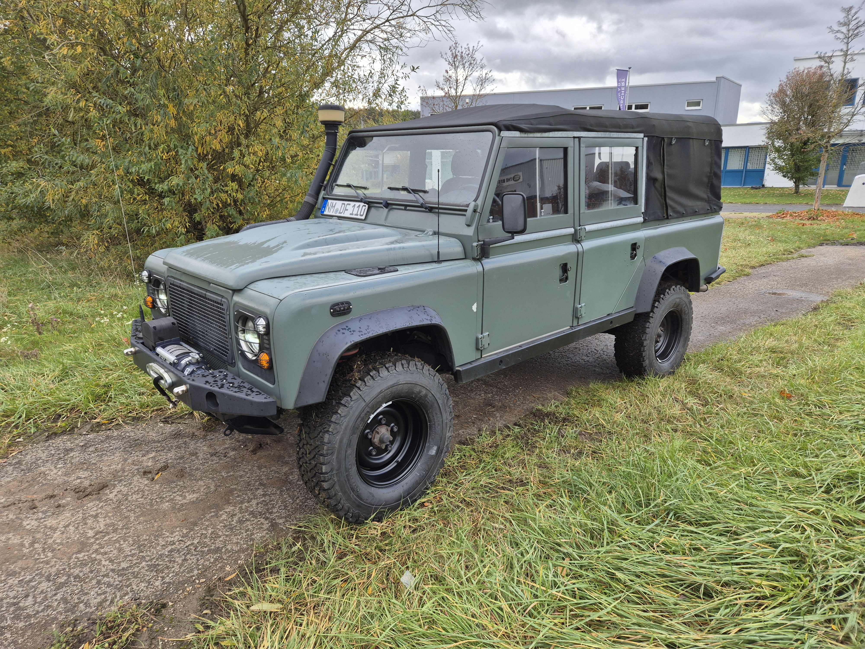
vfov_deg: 58.9
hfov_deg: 73.9
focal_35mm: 23
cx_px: 432
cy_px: 324
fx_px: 575
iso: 25
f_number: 1.8
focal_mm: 5.4
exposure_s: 1/481
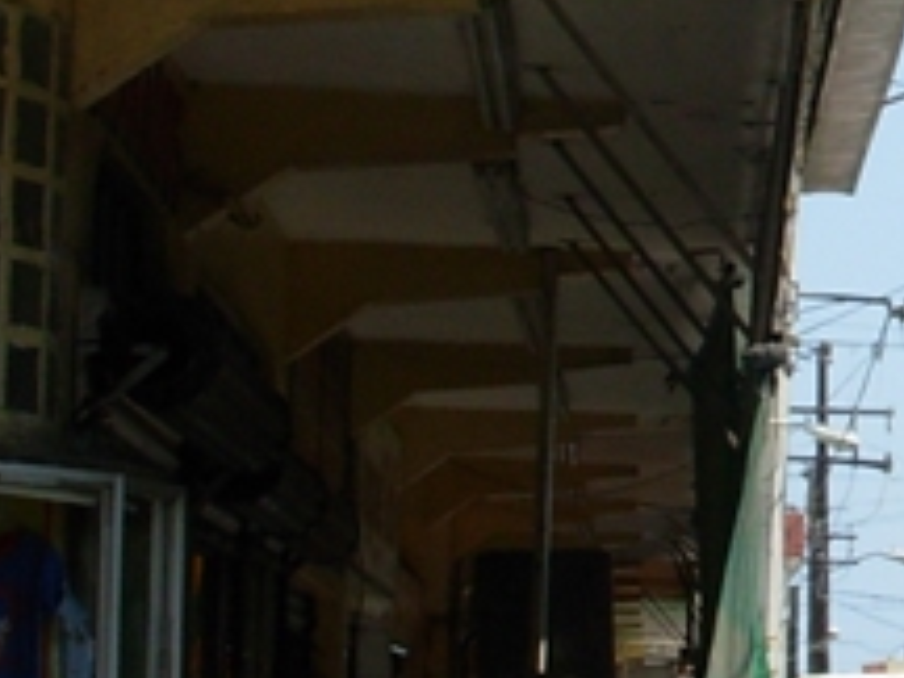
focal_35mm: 169
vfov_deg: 8.7
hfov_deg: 11.2
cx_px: 1356
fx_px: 4413
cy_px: 54
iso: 50
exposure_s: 1/373
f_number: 4.9
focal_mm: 6.3
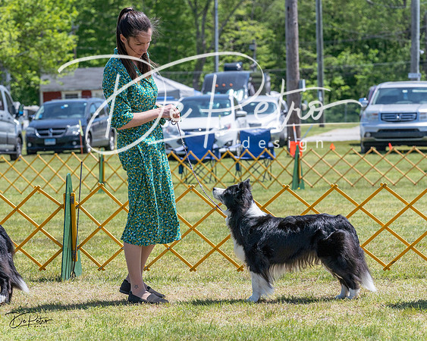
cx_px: 222
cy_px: 170
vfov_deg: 10.3
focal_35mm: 150
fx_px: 1896
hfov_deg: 12.9
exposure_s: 1/1600
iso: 400
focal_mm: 128
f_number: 7.1
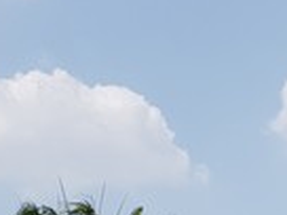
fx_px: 929
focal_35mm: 112
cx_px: 522
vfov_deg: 11.9
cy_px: 418
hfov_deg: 15.1
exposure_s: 1/2248
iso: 40
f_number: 1.7
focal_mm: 4.3
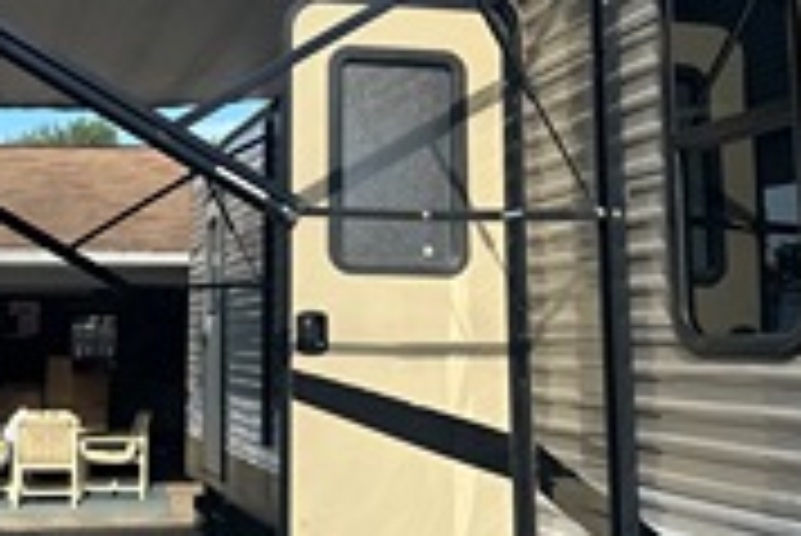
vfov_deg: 24.0
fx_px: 1247
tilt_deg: +9.7
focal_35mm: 56
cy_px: 144
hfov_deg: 35.0
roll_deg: -0.9
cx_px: 220
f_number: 1.78
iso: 80
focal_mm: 6.86
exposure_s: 1/2809
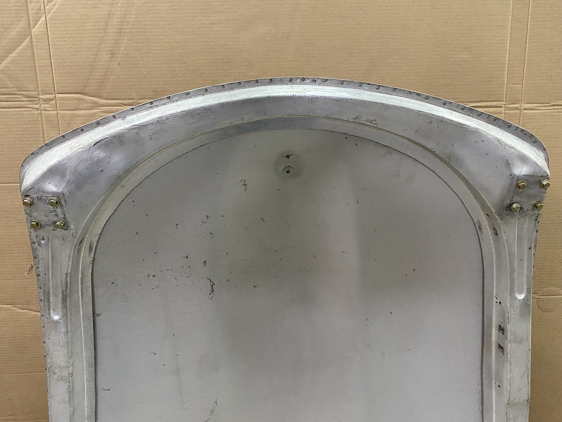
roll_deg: +0.8
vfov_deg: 53.1
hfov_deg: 67.3
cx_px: 281
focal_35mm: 26
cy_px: 211
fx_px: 422
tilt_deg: -22.3
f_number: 1.8
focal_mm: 4.25
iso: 320
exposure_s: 1/50
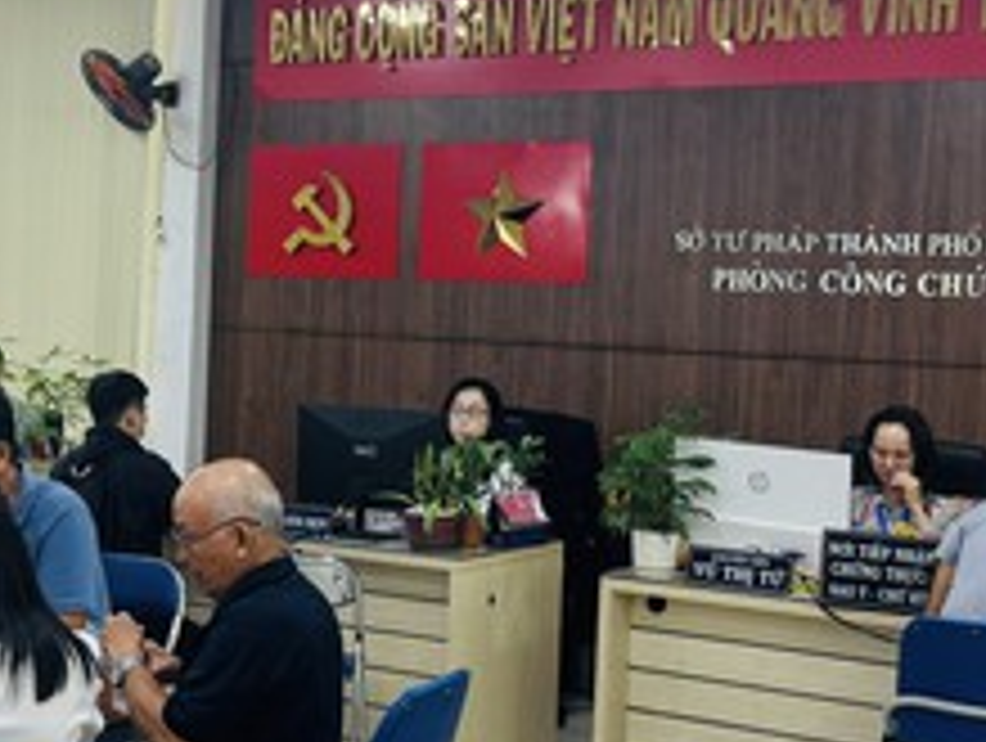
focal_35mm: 70
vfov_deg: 21.1
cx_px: 270
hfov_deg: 27.4
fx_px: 1997
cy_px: 351
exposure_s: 1/121
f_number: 1.78
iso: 160
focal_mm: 6.76
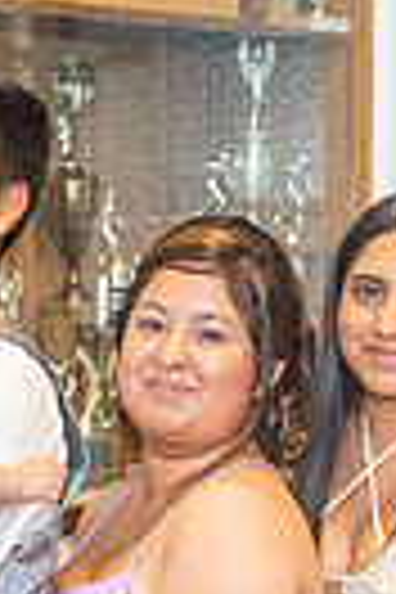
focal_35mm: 163
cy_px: 776
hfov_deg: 8.4
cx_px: 23
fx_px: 2689
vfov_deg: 12.2
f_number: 2.8
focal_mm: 28
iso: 1000
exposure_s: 1/125
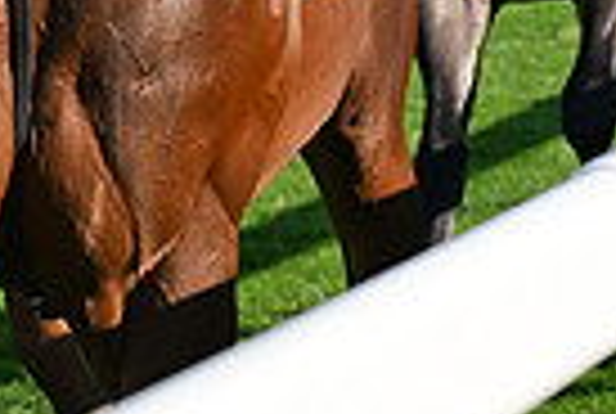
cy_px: -407
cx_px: 319
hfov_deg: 6.9
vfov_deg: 4.6
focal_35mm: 296
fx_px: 5076
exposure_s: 1/4000
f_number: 5.6
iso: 800
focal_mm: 70
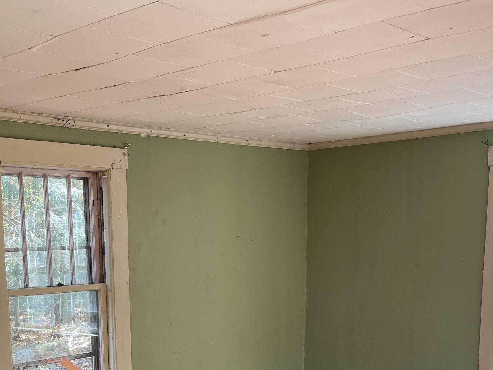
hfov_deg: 38.5
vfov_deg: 28.2
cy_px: 355
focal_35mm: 49
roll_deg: +1.5
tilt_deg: -10.7
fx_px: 698
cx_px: 165
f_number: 1.6
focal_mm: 5.1
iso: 100
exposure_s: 1/121
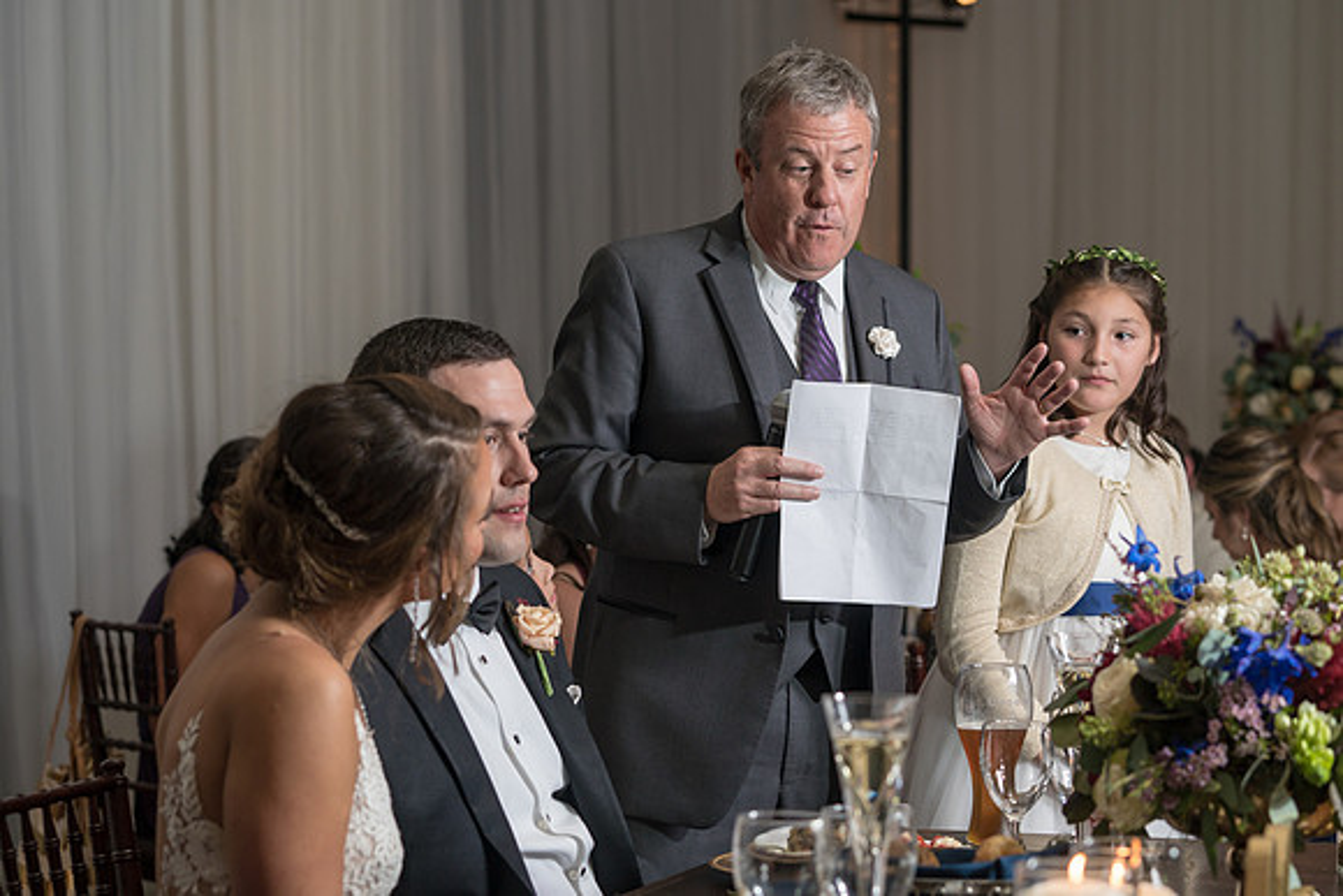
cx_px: 777
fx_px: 3136
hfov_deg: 24.1
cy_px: 502
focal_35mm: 84
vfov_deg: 16.3
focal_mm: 70
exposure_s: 1/200
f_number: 4
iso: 200
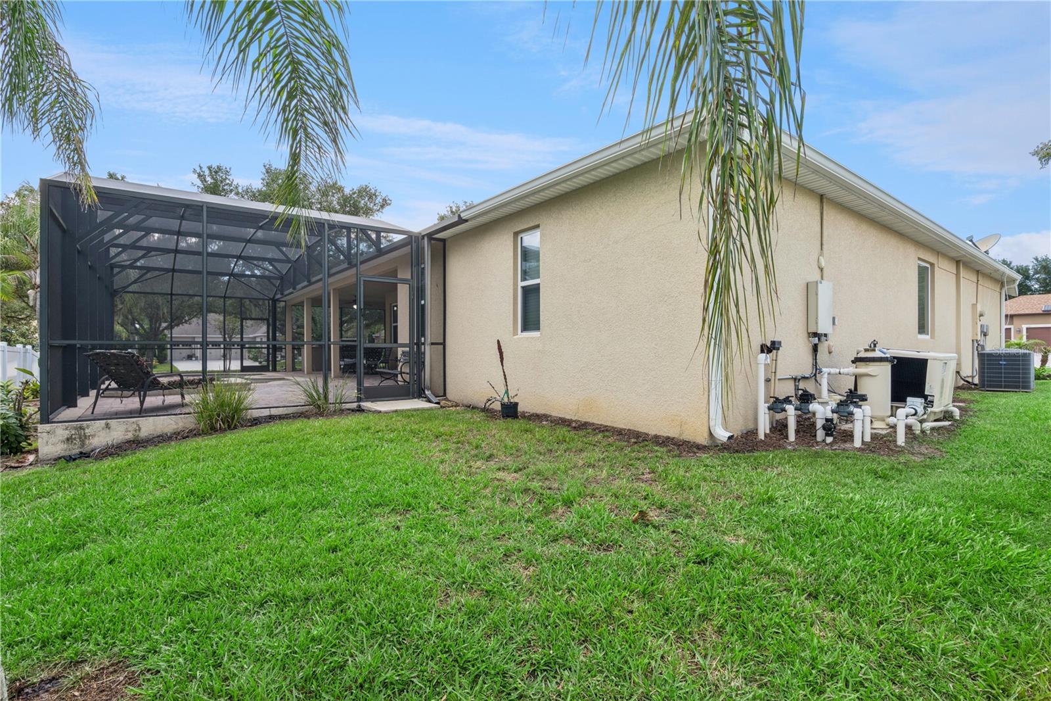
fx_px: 467
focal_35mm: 16
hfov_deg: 96.7
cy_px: 350
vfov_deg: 73.7
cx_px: 526
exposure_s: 1/8
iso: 125
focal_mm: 16
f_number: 20
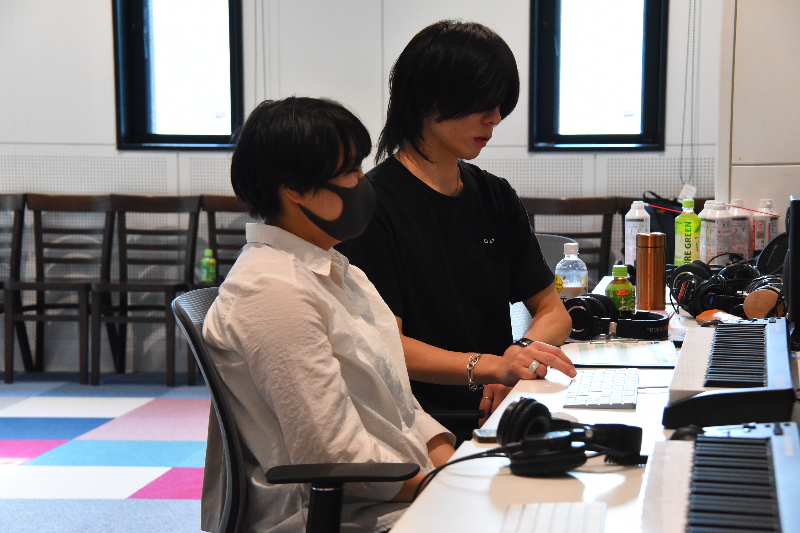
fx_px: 2044
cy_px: 266
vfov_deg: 14.9
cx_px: 400
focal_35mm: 92
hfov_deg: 22.1
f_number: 8
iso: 6400
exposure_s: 1/160
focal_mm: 92
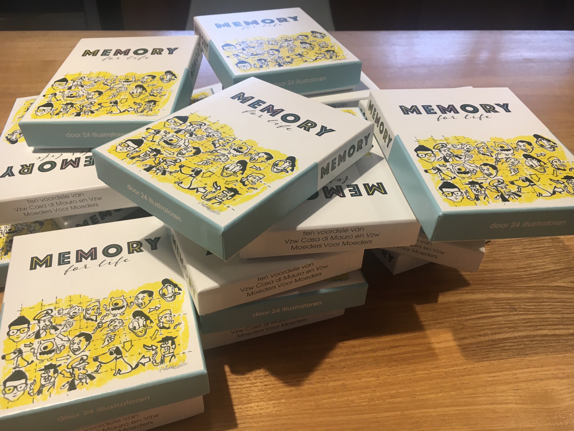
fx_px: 481
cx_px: 287
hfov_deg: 61.7
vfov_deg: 48.2
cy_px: 216
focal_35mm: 29
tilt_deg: -41.0
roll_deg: -1.9
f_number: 2.2
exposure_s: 1/33
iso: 40
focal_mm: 4.15
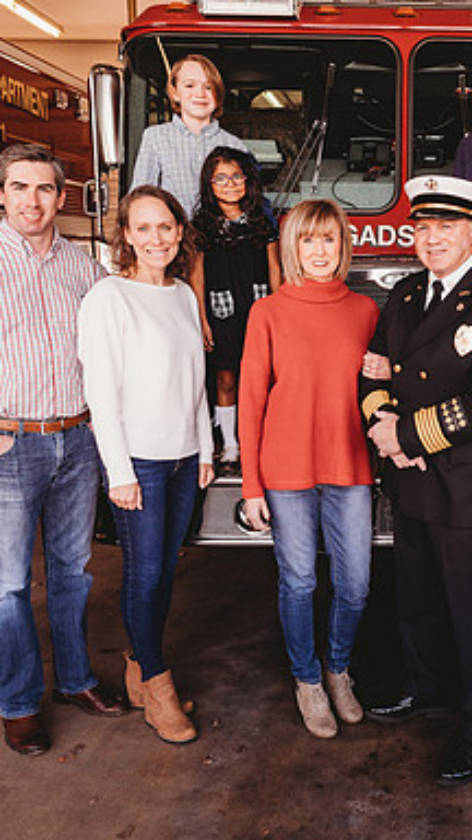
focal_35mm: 38
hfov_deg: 29.9
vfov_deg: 52.8
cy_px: 421
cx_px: 424
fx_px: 845
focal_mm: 24
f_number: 3.2
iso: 250
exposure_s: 1/250
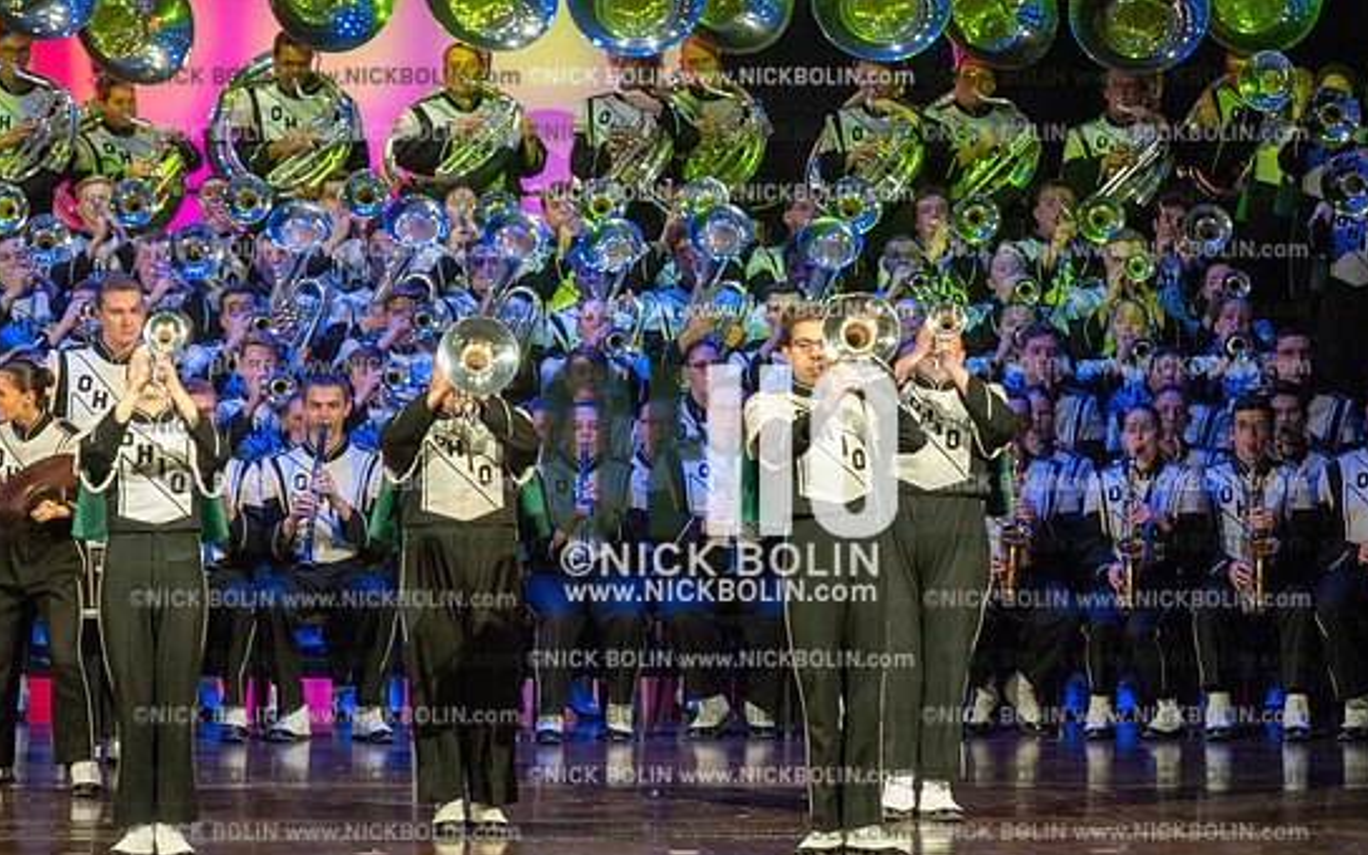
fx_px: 8911
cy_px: 483
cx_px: 719
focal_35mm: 239
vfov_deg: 5.5
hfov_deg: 8.8
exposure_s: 1/200
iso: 8000
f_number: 5.6
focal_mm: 220
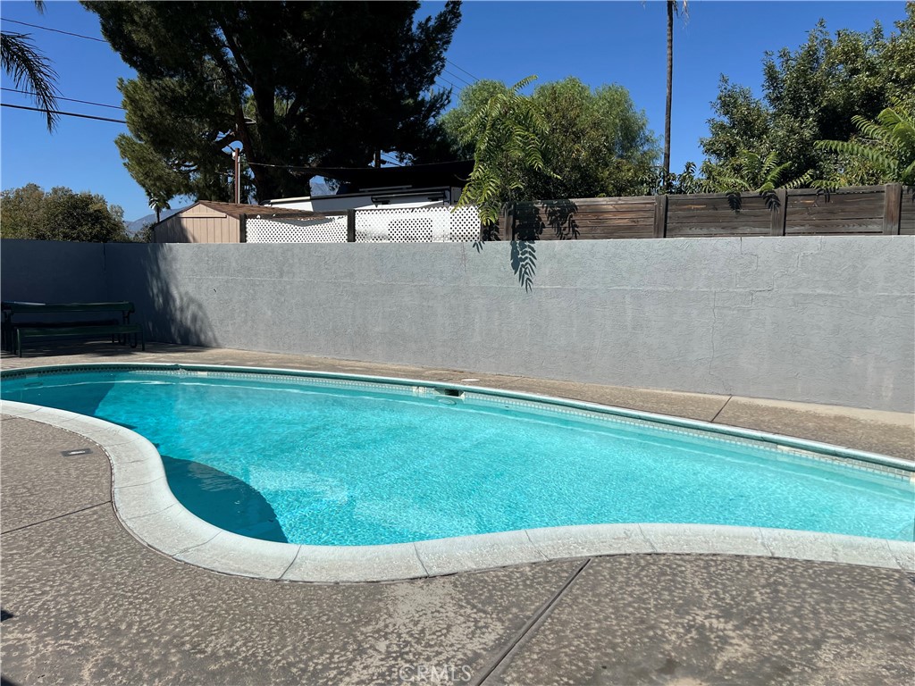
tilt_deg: -6.4
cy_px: 343
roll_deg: -0.8
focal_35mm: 26
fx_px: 687
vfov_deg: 53.1
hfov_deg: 67.3
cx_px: 458
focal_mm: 5.7
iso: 50
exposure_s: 1/8696
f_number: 1.5
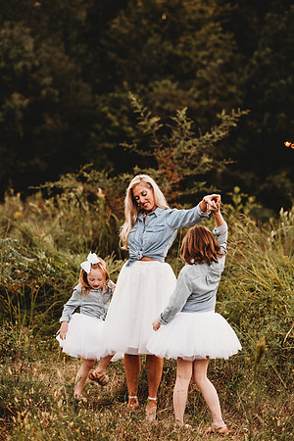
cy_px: 220
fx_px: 1041
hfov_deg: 16.1
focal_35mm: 85
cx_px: 147
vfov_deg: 23.9
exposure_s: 1/200
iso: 125
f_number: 2.2
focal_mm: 85
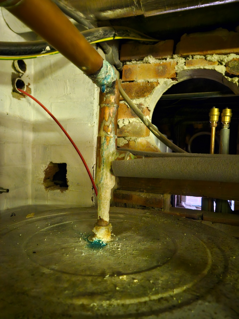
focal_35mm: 23
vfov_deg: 73.9
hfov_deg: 58.9
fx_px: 212
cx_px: 120
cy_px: 160
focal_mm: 5.4
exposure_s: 1/17
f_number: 1.8
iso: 1600
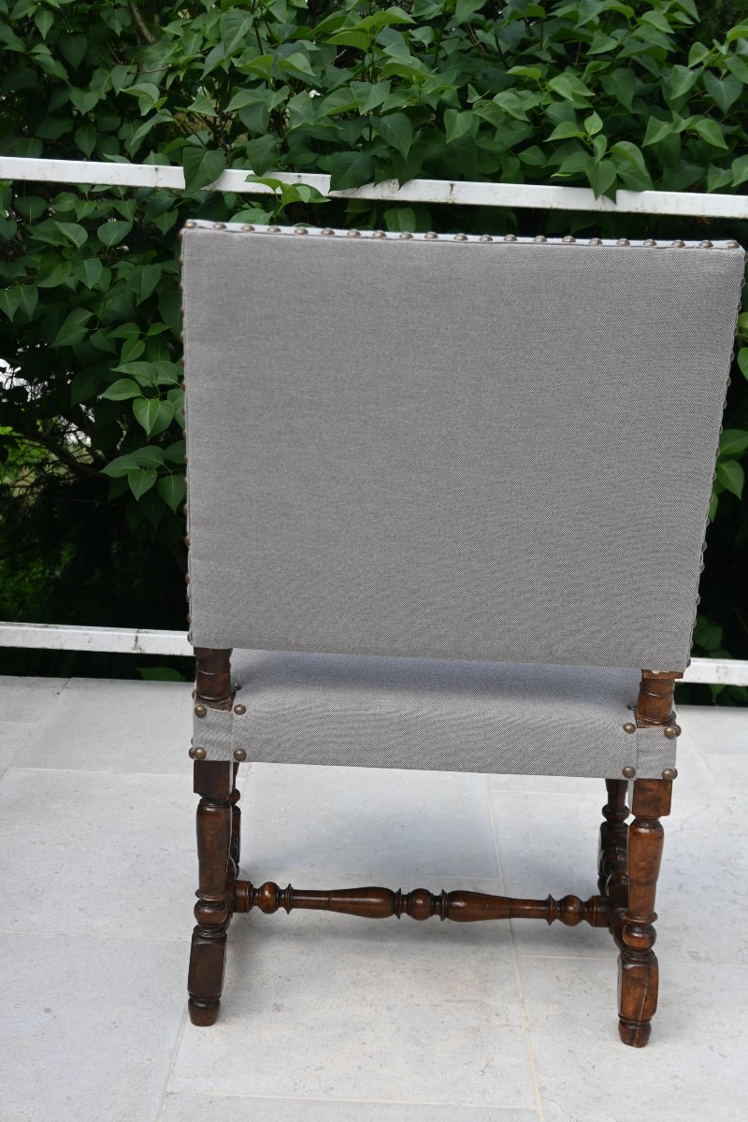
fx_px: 1473
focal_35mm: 47
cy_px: 561
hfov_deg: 28.5
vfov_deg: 41.7
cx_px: 374
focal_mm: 31.5
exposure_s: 1/250
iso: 125
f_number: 5.6
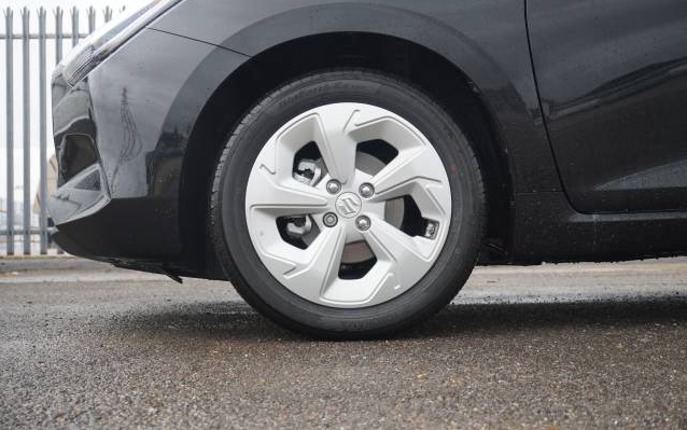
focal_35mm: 46
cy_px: 206
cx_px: 344
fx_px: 861
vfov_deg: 28.0
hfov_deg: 43.5
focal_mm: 30
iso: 200
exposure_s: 1/60
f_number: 4.5
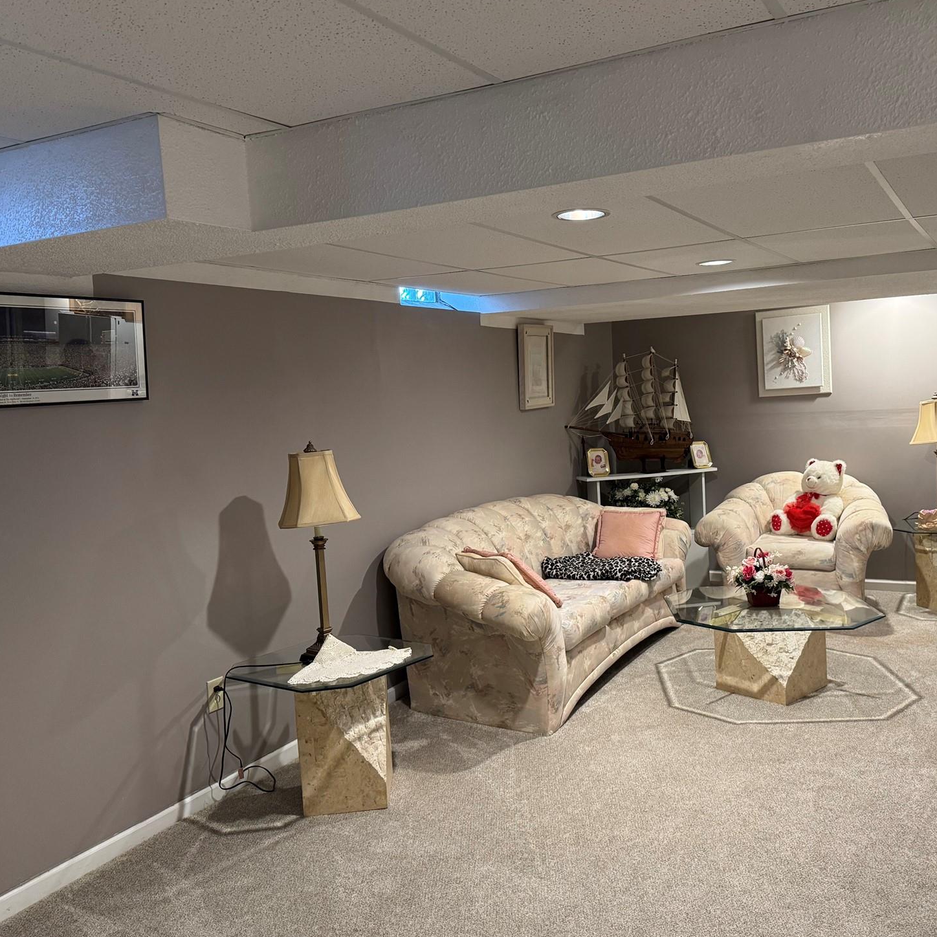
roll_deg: +2.9
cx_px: 546
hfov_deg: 53.8
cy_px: 468
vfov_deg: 54.0
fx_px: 919
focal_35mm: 30
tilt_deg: -5.7
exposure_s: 1/60
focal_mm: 6.76
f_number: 1.78
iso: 400
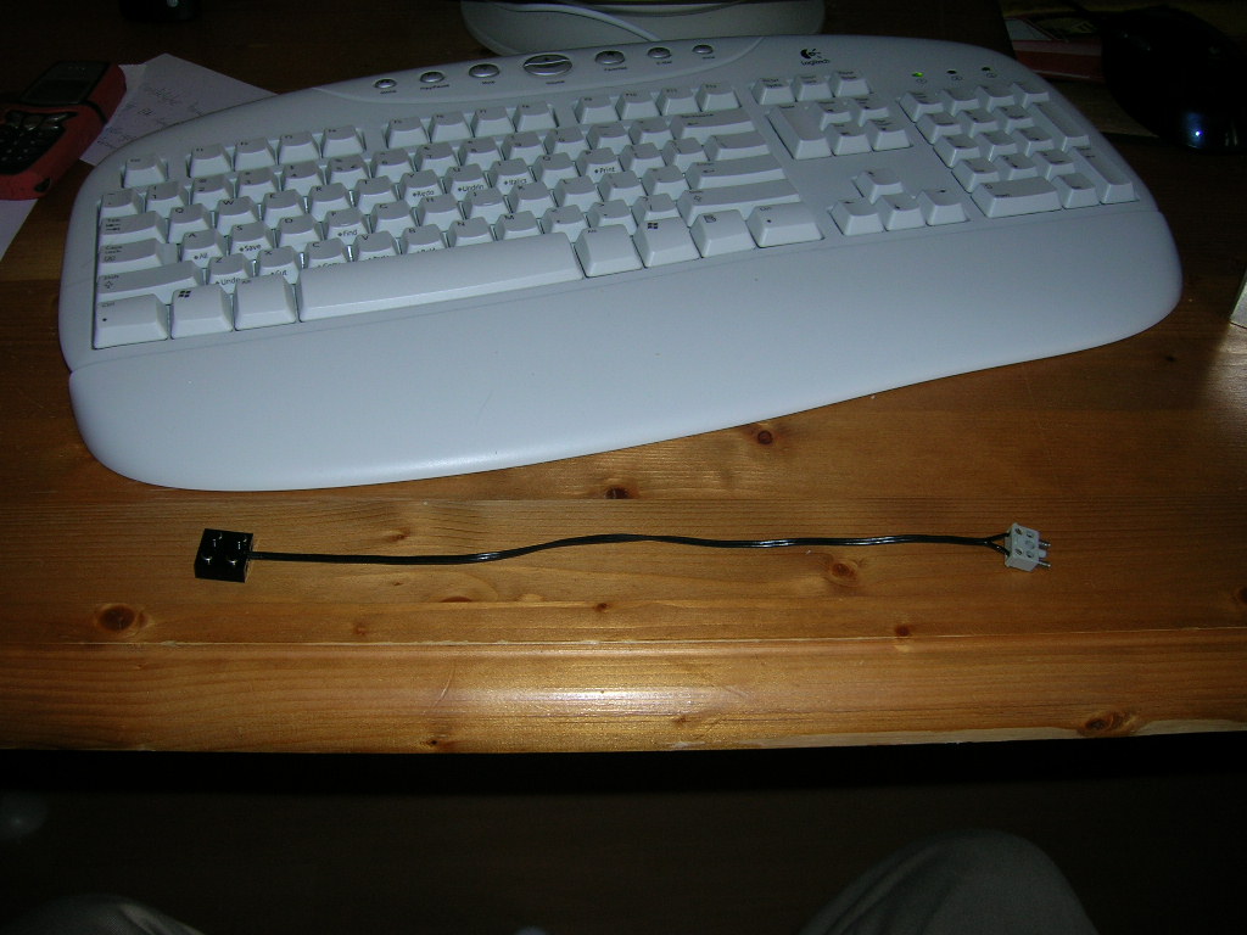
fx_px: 1225
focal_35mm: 34
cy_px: 468
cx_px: 624
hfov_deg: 54.0
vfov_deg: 41.8
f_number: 2.9
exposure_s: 1/60.1
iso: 50
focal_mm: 5.7
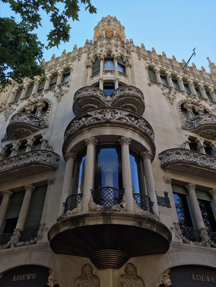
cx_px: 108
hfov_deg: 48.2
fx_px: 241
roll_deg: +0.6
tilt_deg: +41.8
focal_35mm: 29
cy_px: 144
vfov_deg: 61.7
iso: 25
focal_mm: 4.15
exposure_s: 1/285
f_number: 2.2
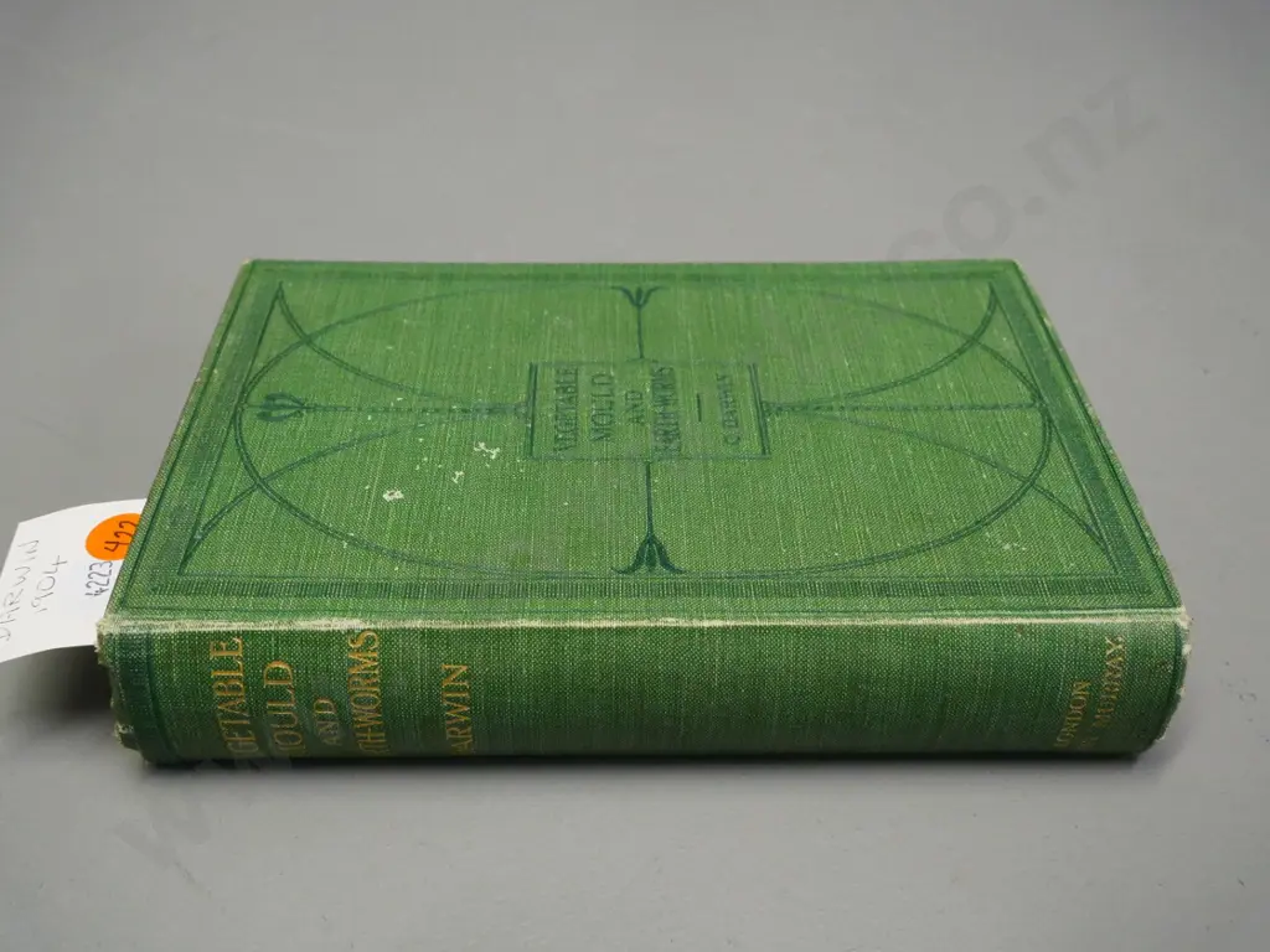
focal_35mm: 34
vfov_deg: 41.8
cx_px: 635
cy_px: 476
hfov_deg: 54.0
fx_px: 1247
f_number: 6.3
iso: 3200
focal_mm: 17
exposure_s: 1/160
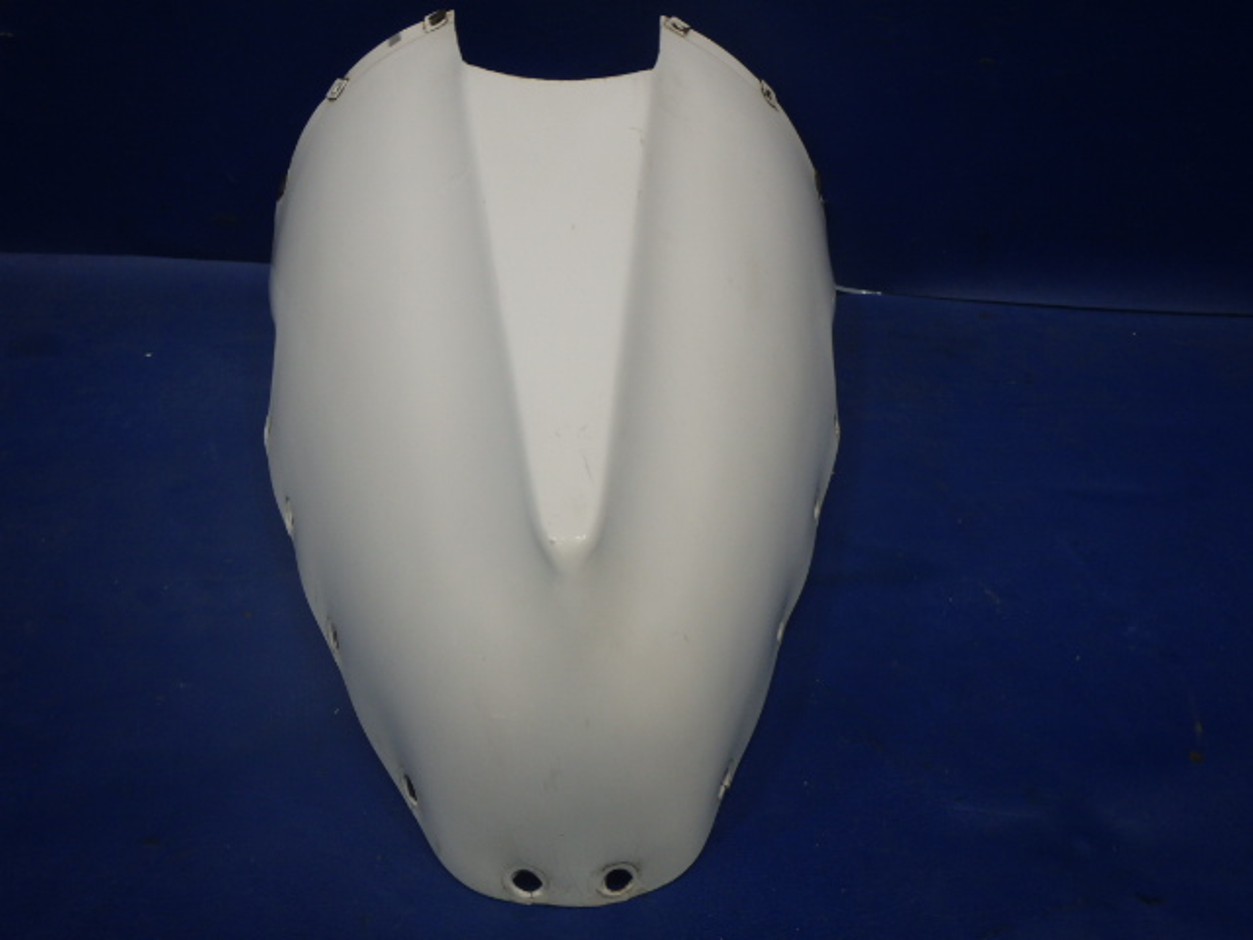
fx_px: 1014
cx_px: 626
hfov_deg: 63.4
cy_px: 470
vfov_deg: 49.7
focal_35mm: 28
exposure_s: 1/40
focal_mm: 5
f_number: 3.9
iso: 200
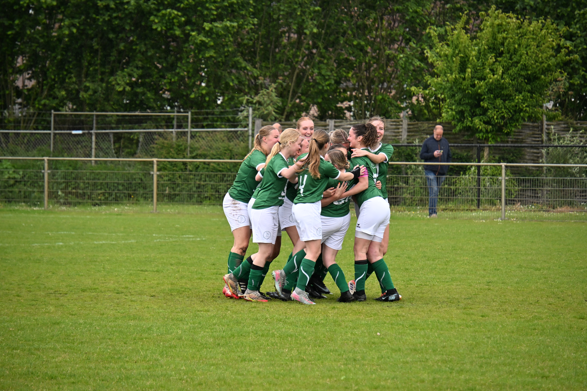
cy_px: 196
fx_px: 4084
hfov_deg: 8.2
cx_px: 294
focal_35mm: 250
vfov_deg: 5.5
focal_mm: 167
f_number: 6
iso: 400
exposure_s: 1/320
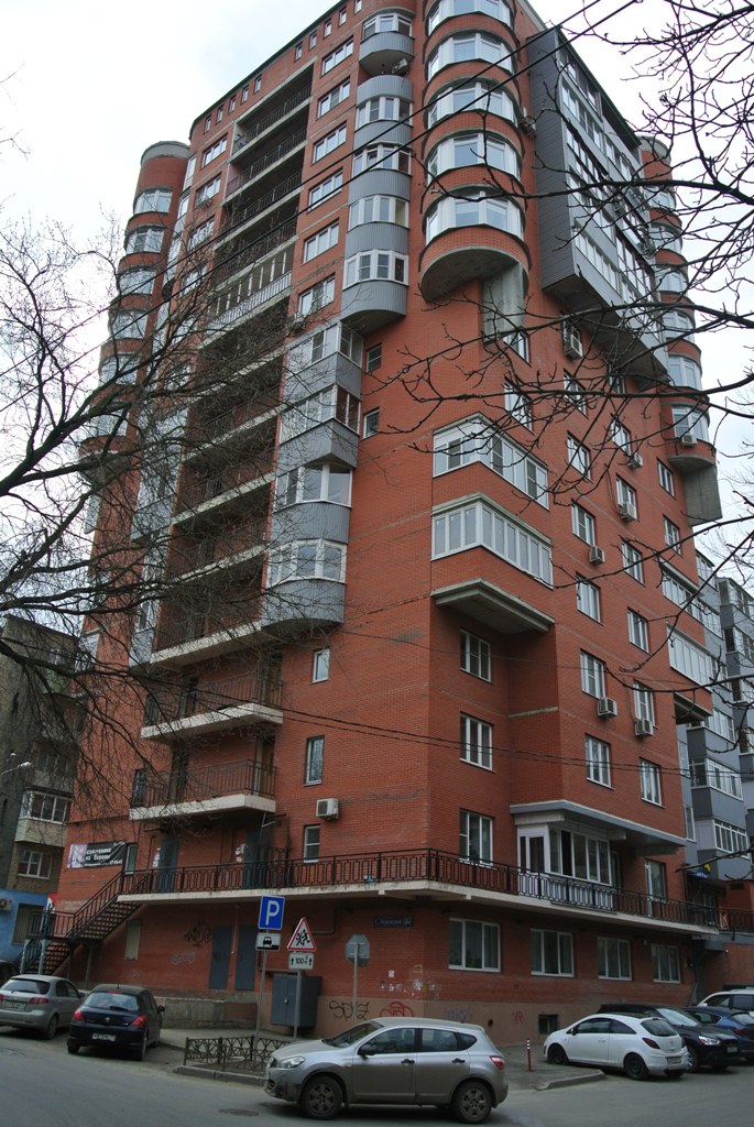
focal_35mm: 29
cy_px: 564
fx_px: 909
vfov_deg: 63.6
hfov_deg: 45.1
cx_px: 377
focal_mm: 11
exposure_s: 1/500
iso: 100
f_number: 4.5
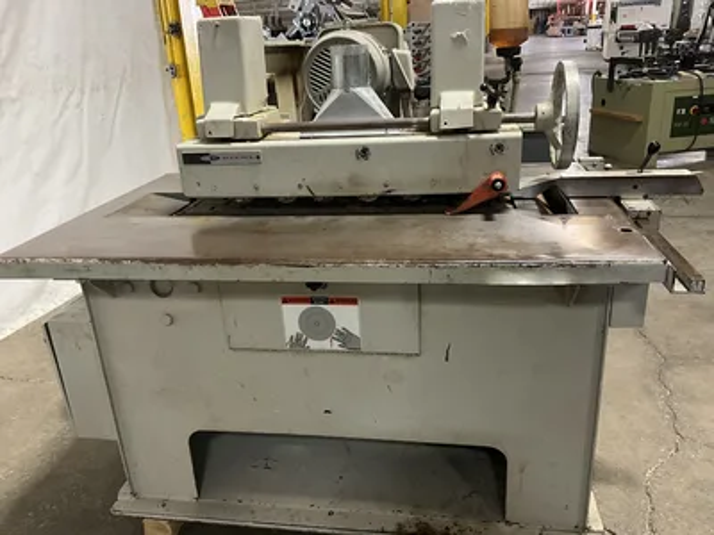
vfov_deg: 48.2
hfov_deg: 61.7
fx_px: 598
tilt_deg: -22.1
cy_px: 268
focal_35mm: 29
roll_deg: +4.3
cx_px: 357
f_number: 1.8
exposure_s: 1/60
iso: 250
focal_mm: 3
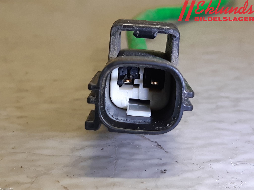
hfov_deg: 67.3
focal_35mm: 26
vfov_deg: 53.1
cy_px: 95
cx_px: 127
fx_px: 191
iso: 100
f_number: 1.7
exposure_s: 1/50
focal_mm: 3.93
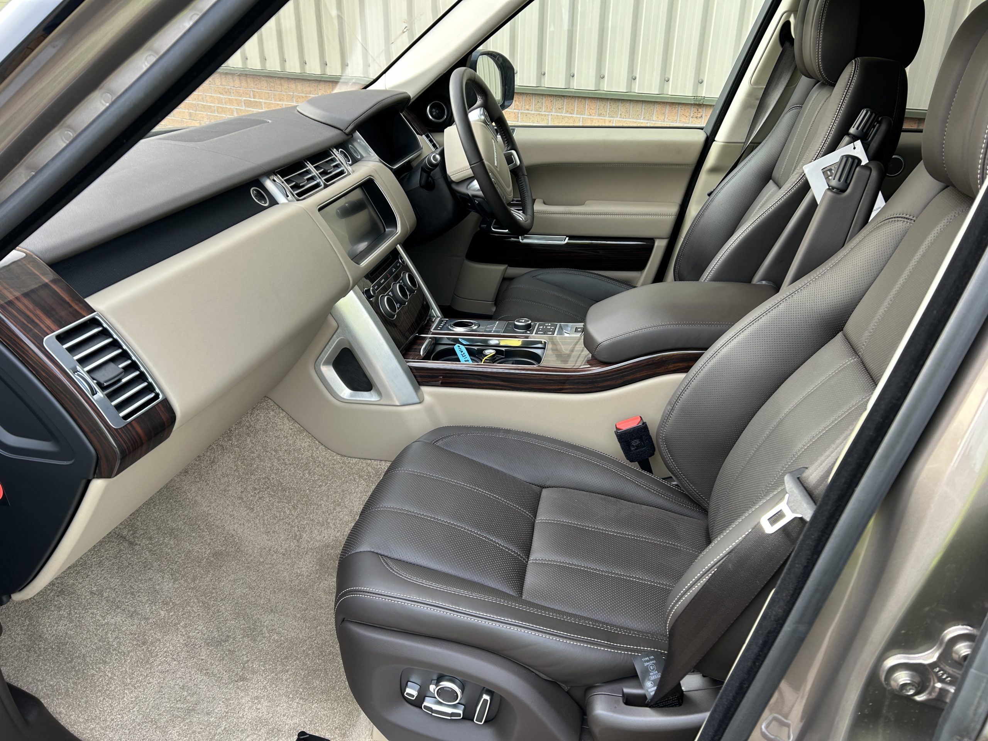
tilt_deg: -24.2
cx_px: 494
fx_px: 742
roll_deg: -0.9
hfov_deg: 67.3
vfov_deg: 53.1
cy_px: 370
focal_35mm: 26
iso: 40
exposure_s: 1/121
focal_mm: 5.7
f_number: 1.5
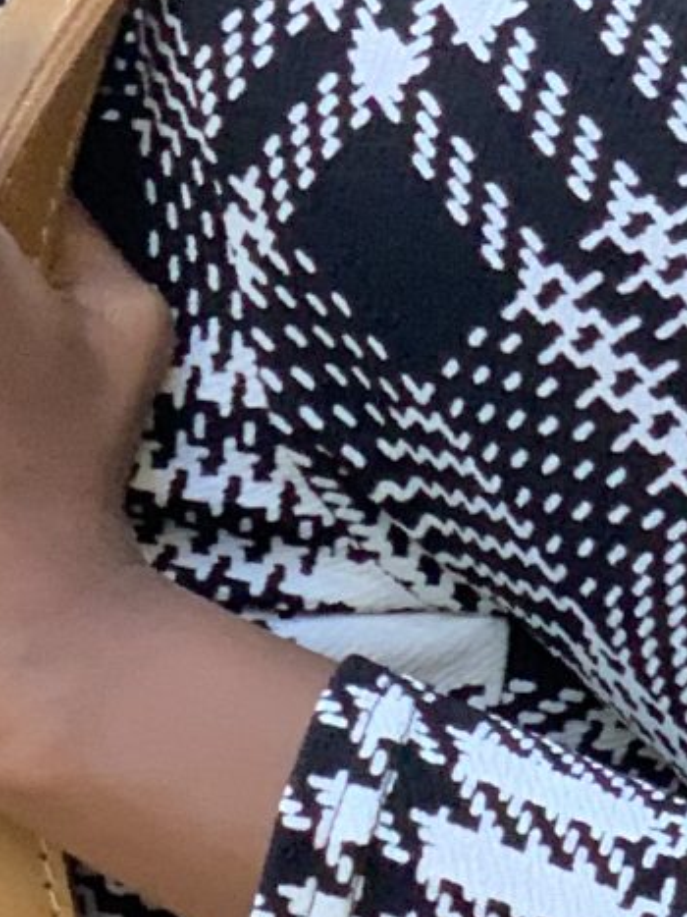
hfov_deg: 5.2
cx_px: 281
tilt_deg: -6.1
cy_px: 1471
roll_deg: -0.7
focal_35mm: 285
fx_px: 7545
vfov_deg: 6.8
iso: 125
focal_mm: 6
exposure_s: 1/94
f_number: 2.4
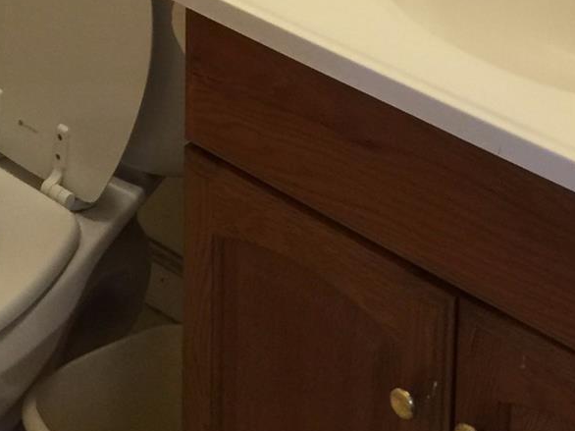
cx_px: 81
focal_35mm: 99
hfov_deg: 19.5
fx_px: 1644
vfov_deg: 12.7
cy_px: -473
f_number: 2.2
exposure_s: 1/15
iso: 40
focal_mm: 4.15
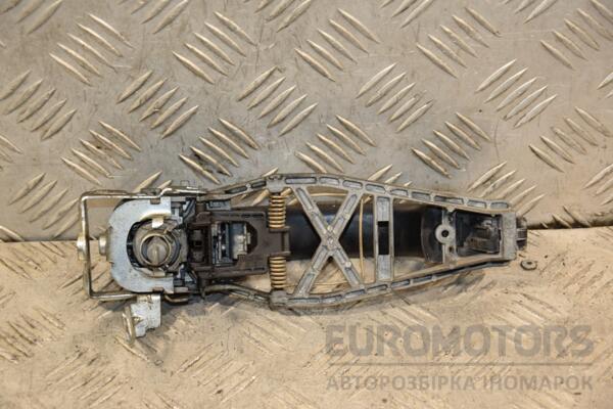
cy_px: 204
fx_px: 1686
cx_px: 306
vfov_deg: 13.8
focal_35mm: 99
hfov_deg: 20.6
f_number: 5.3
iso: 800
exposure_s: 1/125
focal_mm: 66
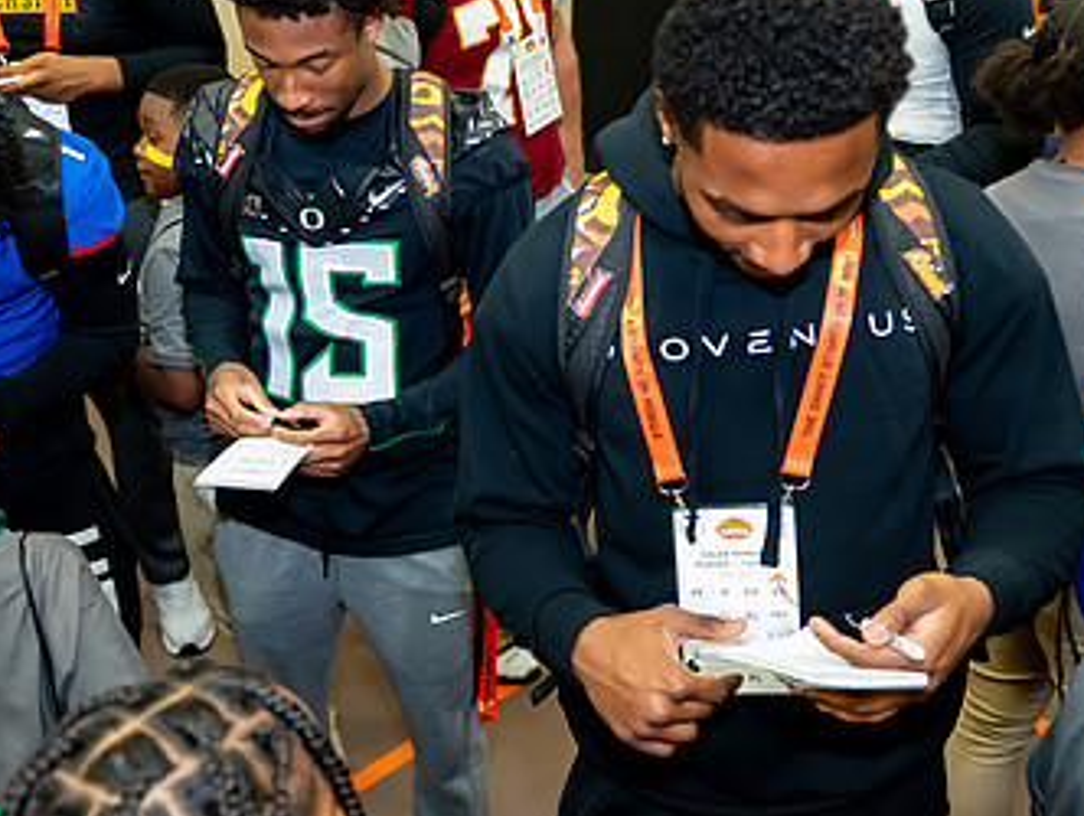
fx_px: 1443
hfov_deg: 41.1
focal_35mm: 46
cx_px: 480
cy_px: 414
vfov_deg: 31.6
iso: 1600
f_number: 2.8
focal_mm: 24
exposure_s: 1/200
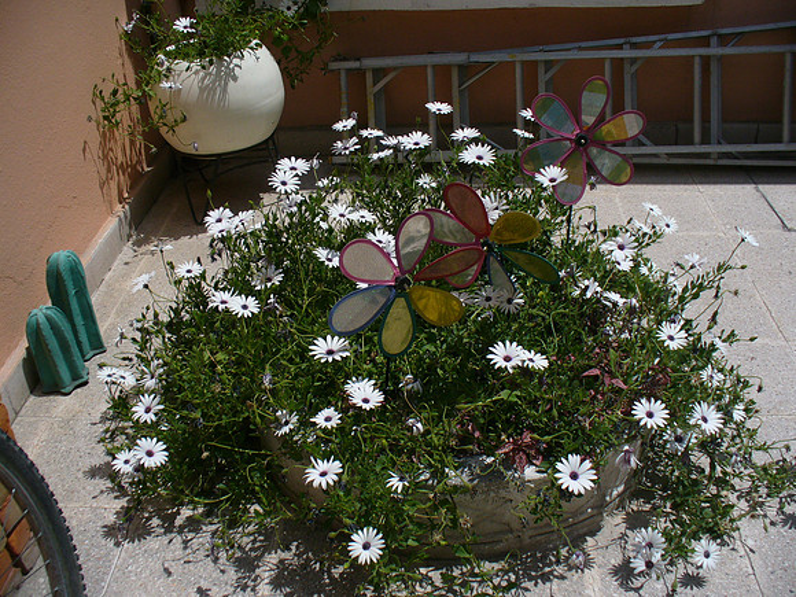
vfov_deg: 38.7
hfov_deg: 50.1
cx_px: 398
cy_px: 298
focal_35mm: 37
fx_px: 851
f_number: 5.6
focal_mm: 6.1
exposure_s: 1/800
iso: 80
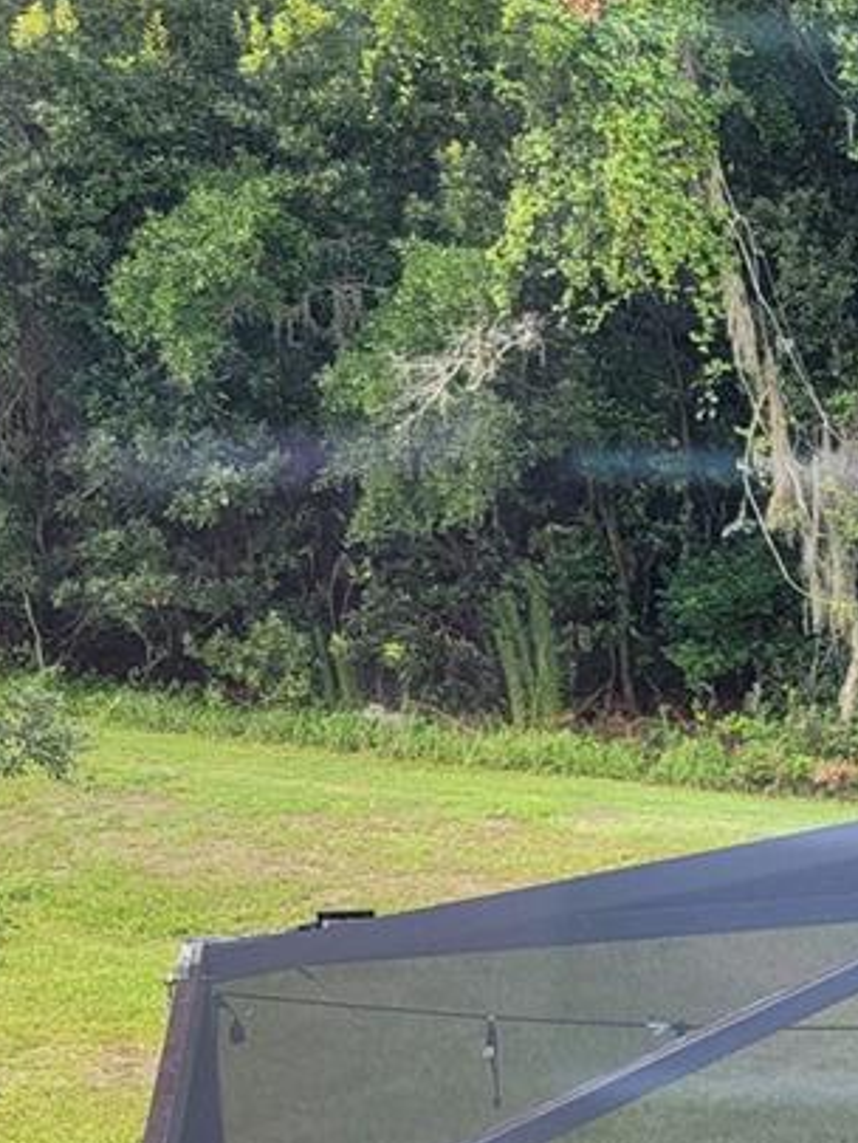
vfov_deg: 26.1
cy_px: 824
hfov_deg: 18.6
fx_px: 2444
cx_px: 1098
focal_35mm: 74
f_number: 1.8
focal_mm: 7
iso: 32
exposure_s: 1/120
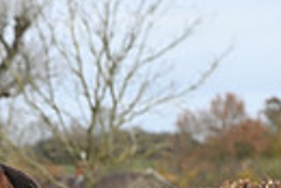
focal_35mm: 447
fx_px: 3493
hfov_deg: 4.5
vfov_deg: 3.1
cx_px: -292
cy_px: 239
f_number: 4
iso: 800
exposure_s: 1/1000
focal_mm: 100
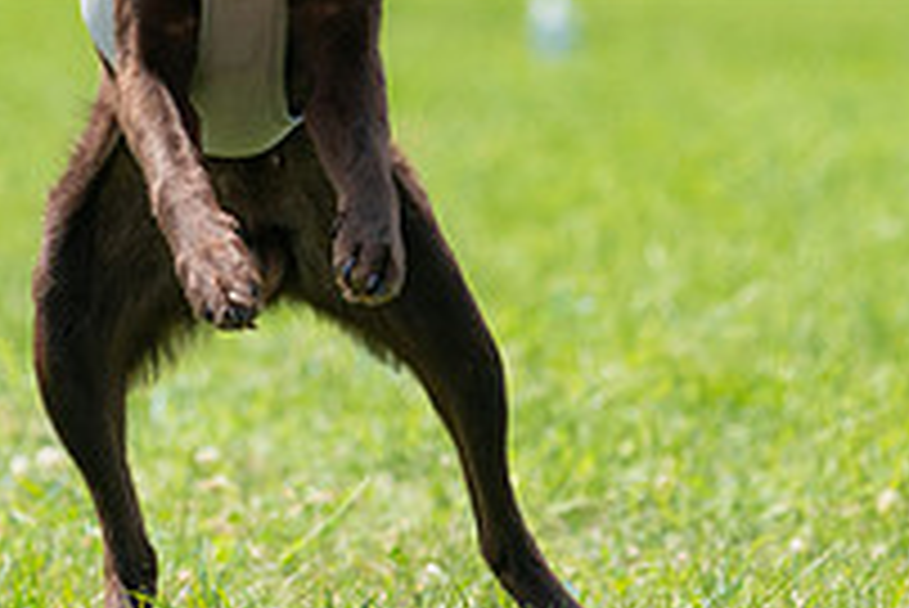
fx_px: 18294
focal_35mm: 724
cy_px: -88
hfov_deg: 2.8
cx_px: 436
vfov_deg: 1.9
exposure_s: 1/4000
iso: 1600
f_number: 5.6
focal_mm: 252
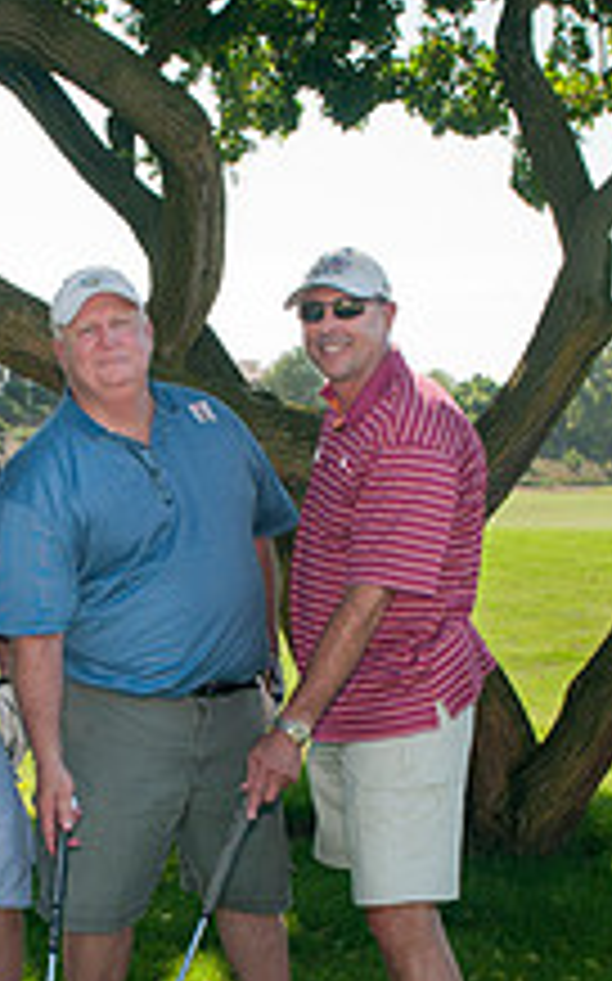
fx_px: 1951
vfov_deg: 28.1
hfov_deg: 17.7
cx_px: 117
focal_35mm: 73
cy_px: 641
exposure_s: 1/160
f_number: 6.3
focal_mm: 18
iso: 200
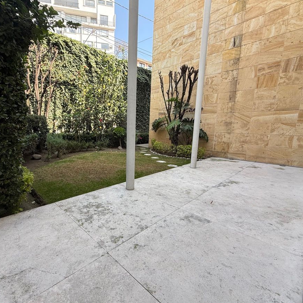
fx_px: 168
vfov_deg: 84.0
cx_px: 126
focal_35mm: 17
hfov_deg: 83.2
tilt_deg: -7.6
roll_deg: -0.7
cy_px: 152
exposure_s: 1/161
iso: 50
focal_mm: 2.22
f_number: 2.2
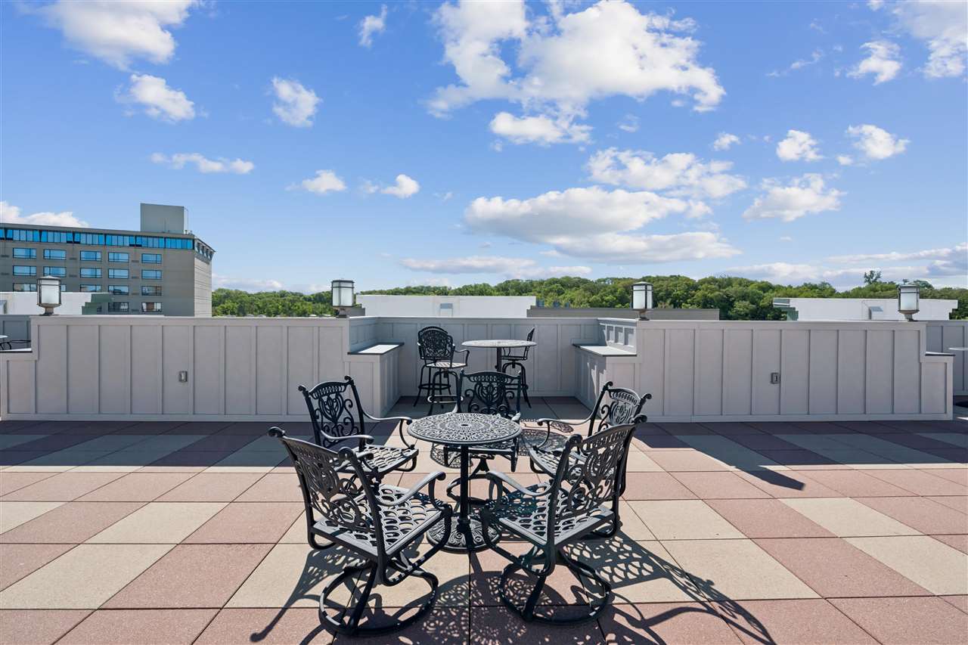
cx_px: 484
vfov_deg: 70.4
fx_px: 457
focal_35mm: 17
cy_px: 322
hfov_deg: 93.3
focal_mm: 17
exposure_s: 1/1600
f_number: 9
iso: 400
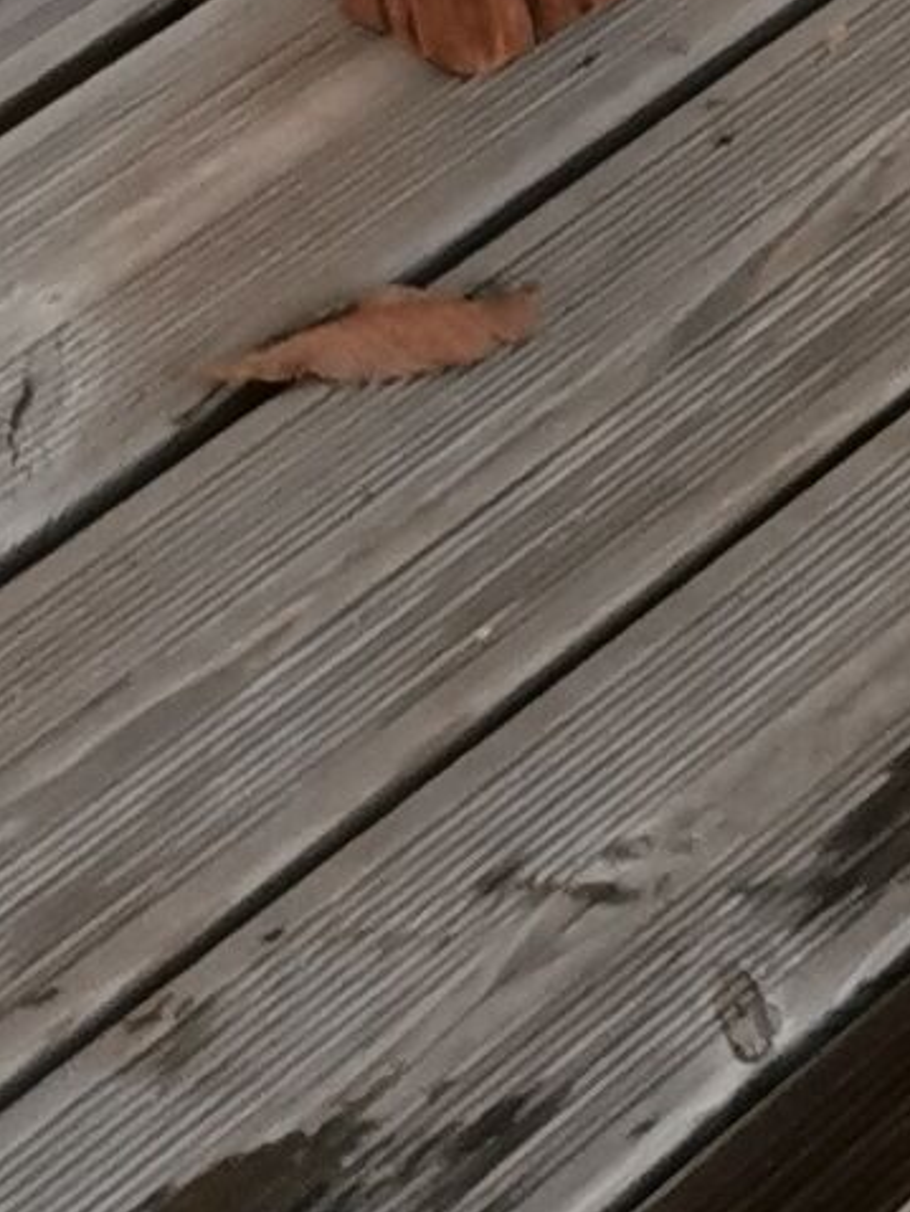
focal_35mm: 206
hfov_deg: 6.5
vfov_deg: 9.3
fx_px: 7214
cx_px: 2776
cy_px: -730
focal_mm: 5.58
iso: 320
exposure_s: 1/33.3
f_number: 1.8
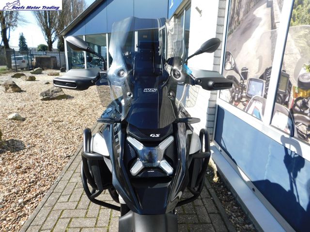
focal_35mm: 23
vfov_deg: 58.9
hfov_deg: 73.9
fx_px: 206
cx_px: 155
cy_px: 116
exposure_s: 1/800
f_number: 3
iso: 125
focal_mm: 4
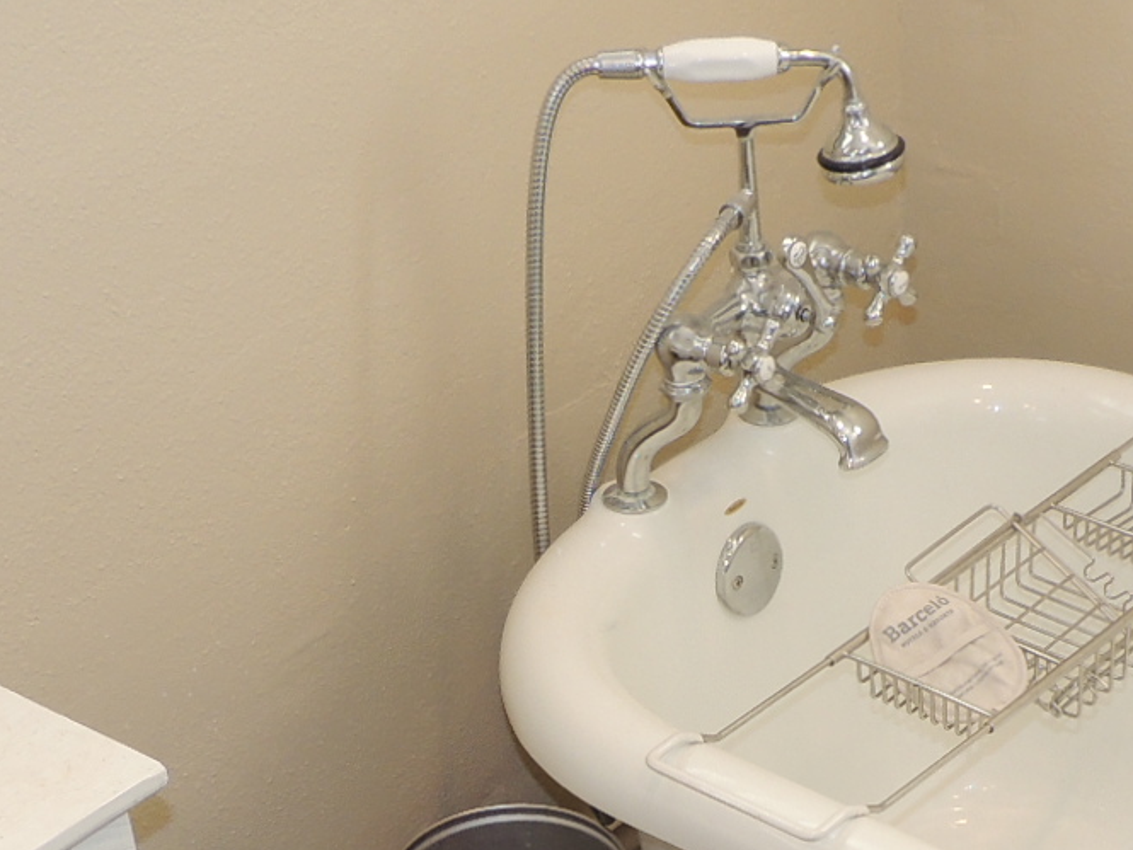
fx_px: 2684
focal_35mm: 82
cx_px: 726
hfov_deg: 23.8
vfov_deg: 17.3
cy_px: 959
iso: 100
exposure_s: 1/40
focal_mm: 4.3
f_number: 3
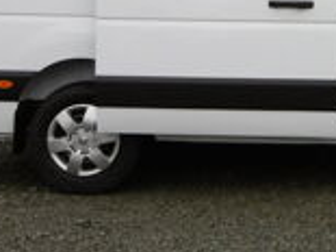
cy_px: 0
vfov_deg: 12.4
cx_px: 418
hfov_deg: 16.0
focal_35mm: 118
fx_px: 1144
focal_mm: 6.8
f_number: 3.7
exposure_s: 1/60
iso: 100
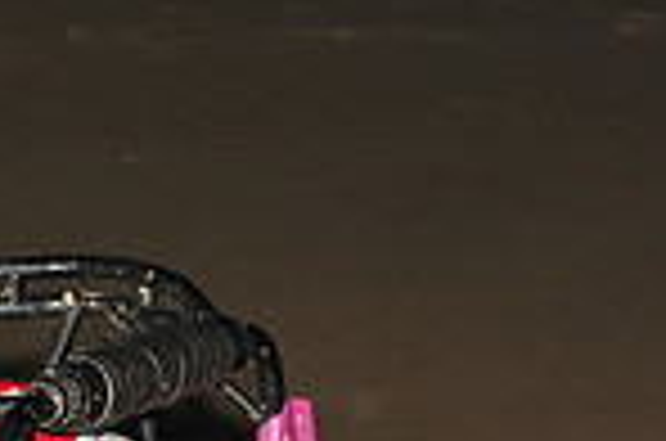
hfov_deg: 3.1
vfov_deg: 2.0
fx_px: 12331
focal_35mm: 668
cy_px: 742
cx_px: -140
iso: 800
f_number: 6.3
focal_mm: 170
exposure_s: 1/320
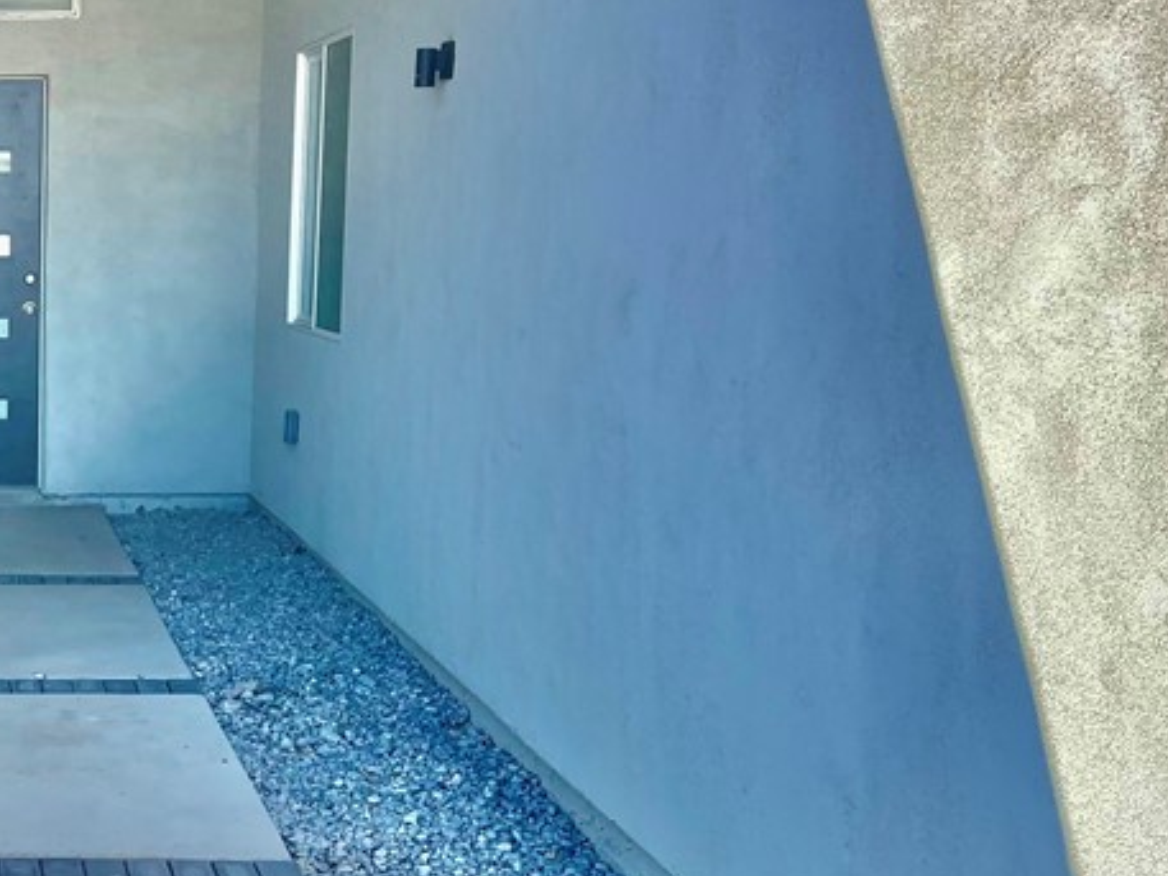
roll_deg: +0.4
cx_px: -133
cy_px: 564
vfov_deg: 26.0
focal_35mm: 56
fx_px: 1890
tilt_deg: -10.7
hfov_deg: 30.5
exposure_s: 1/735
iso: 32
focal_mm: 5.1
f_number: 1.6
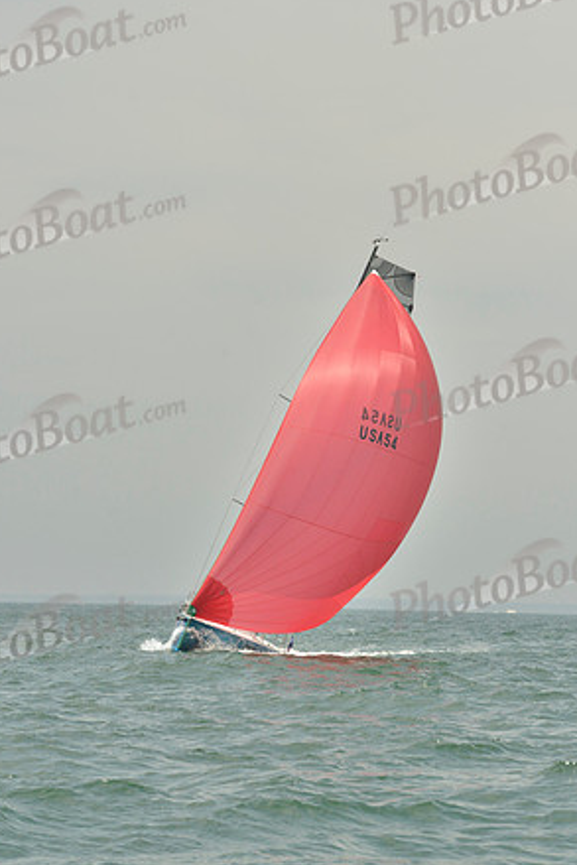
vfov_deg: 12.4
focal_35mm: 165
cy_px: 305
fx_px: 3963
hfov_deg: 8.3
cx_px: 288
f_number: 13
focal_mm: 125
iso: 560
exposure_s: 1/1250
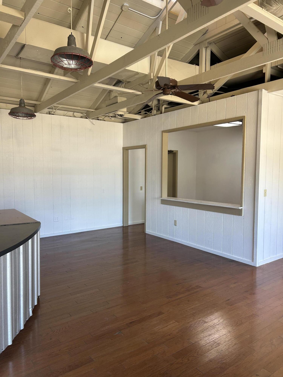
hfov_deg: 53.1
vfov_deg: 67.3
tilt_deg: -4.0
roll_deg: -0.6
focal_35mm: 26
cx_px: 142
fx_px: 283
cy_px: 188
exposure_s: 1/120
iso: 64
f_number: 1.5
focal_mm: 5.7
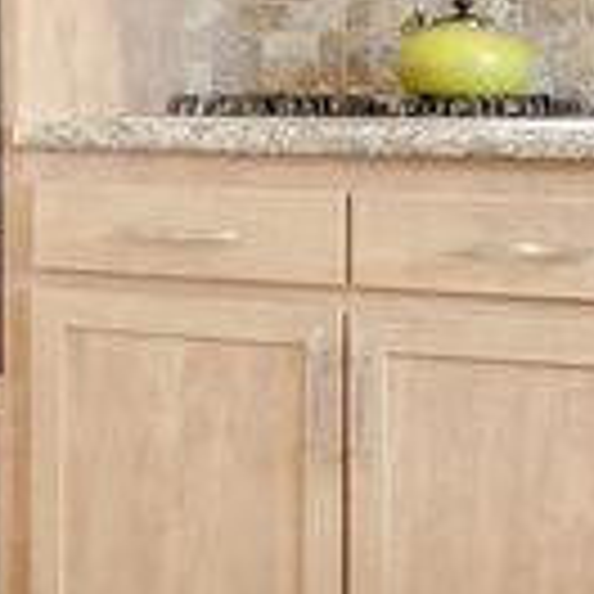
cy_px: 92
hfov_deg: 16.3
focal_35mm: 103
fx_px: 2000
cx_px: -86
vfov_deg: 16.7
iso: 200
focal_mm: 16
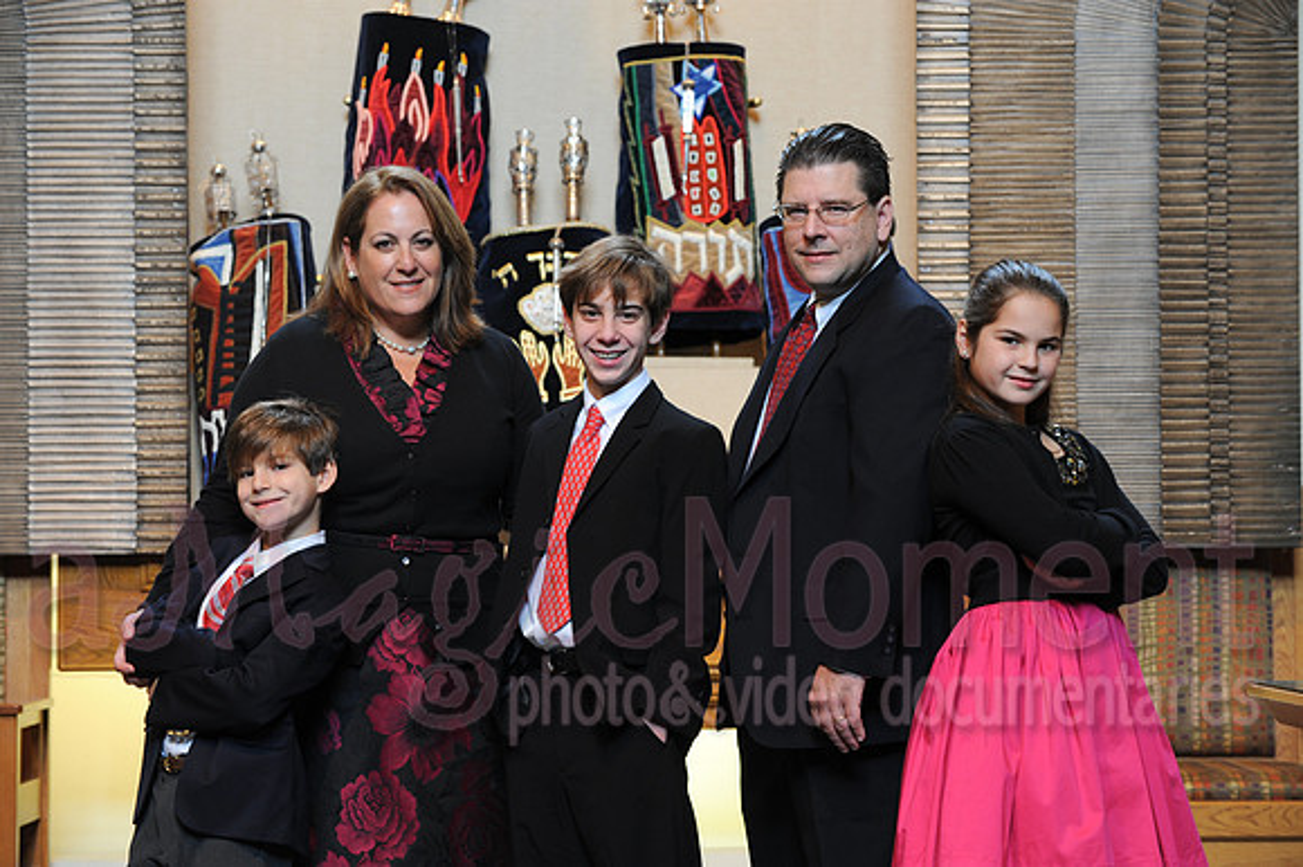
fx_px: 3979
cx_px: 652
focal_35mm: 110
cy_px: 434
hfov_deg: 18.6
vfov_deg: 12.4
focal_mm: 110
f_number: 5.6
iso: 500
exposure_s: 1/25
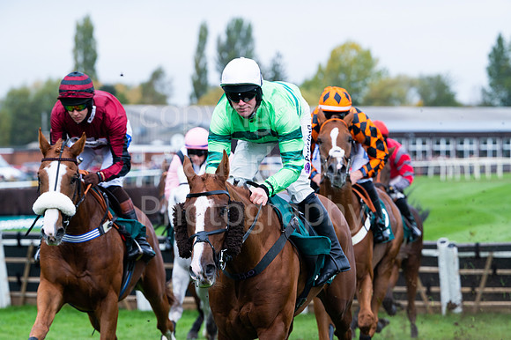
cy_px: 170
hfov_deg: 13.3
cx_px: 256
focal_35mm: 155
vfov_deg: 8.8
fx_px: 2199
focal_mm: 155
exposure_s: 1/1000
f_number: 5
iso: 500
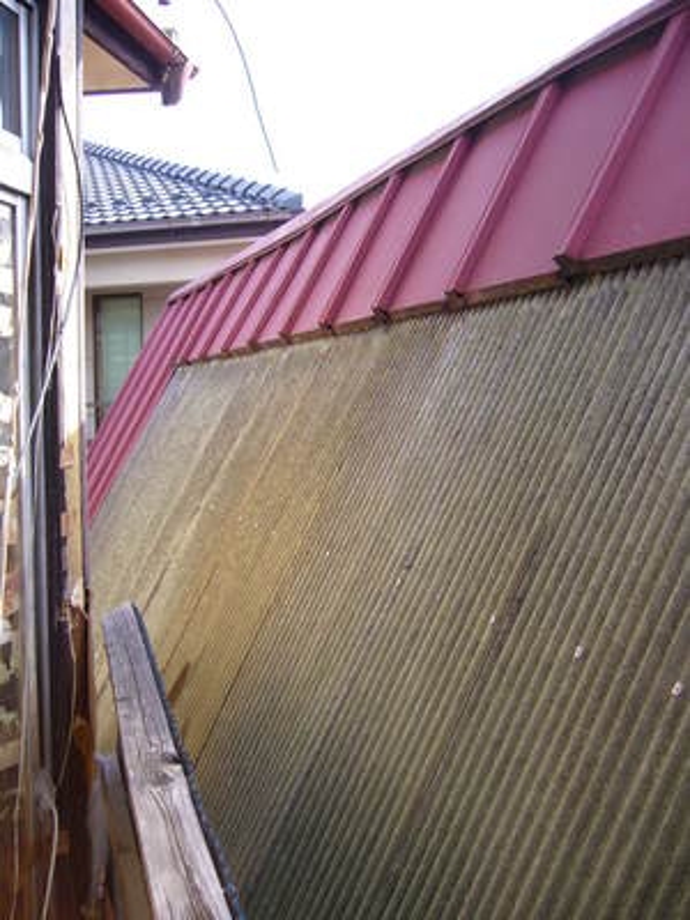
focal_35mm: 35
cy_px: 460
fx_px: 930
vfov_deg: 52.6
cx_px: 345
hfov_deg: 40.7
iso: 80
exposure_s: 1/160
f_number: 2.8
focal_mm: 5.8
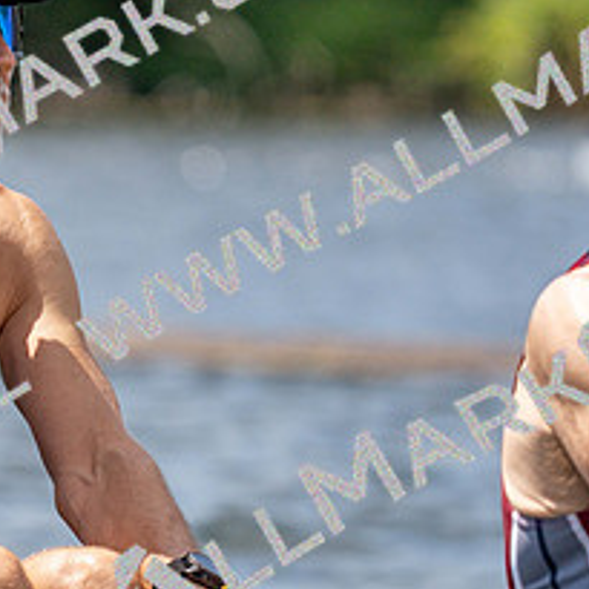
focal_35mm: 833
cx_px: -132
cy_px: 409
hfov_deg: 2.1
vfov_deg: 2.1
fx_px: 16036
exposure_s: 1/2000
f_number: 6.3
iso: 320
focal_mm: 347
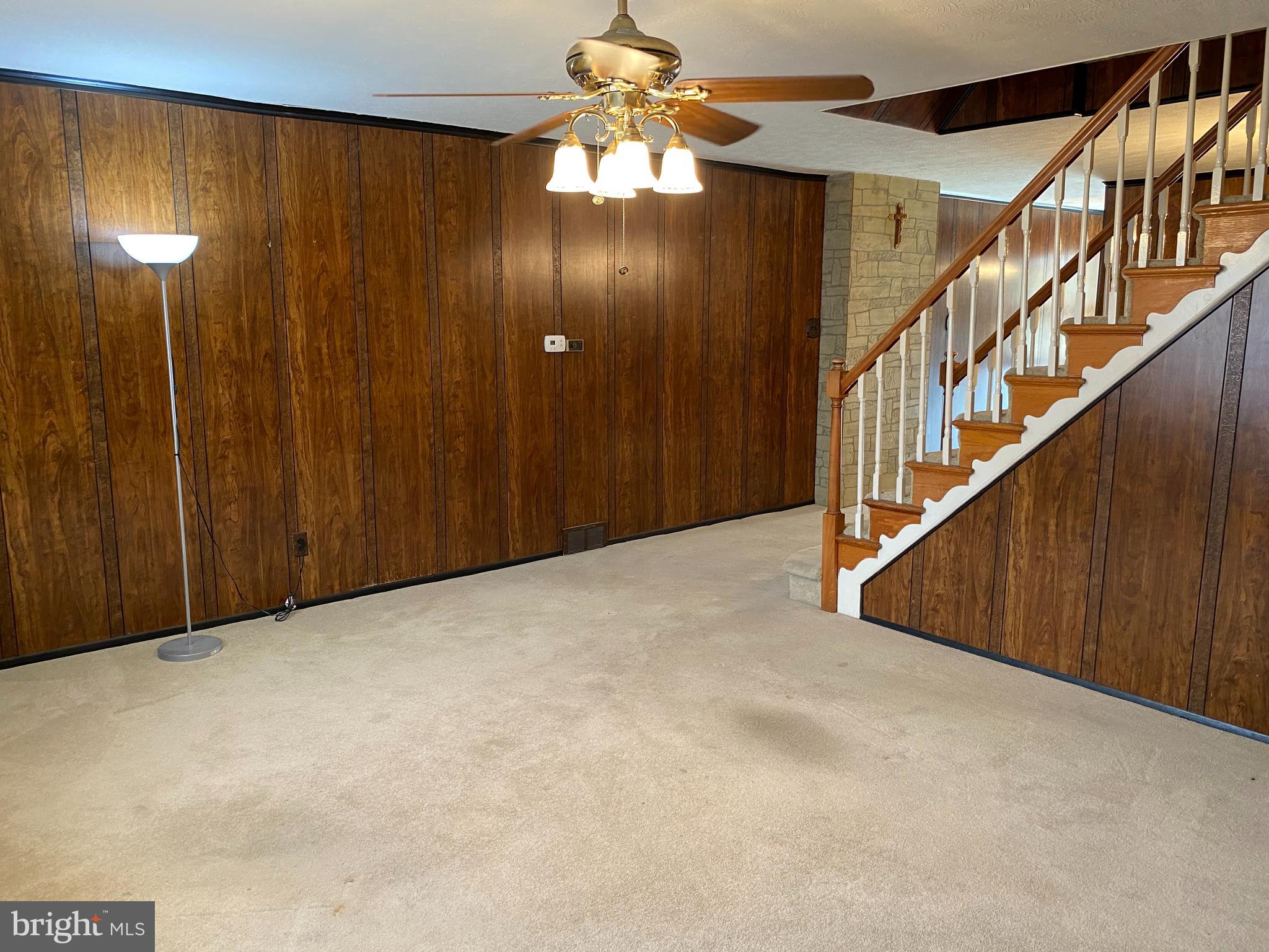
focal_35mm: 26
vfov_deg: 53.1
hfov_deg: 67.3
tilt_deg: -11.1
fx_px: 953
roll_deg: +0.4
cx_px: 634
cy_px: 476
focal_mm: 4.25
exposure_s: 1/60
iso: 200
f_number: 1.8
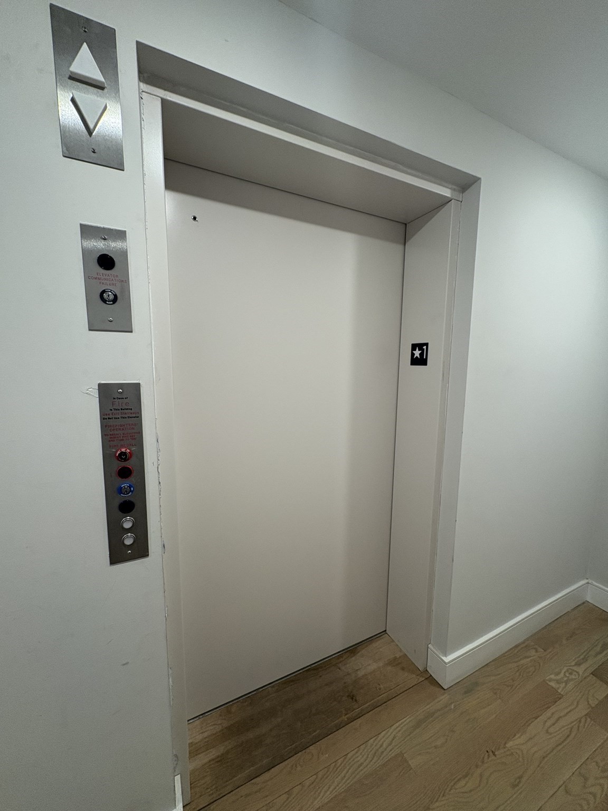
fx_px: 328
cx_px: 304
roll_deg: -0.5
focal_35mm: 14
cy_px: 406
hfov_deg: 85.7
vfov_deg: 102.1
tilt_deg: -7.1
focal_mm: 2.22
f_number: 2.2
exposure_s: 1/60
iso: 125
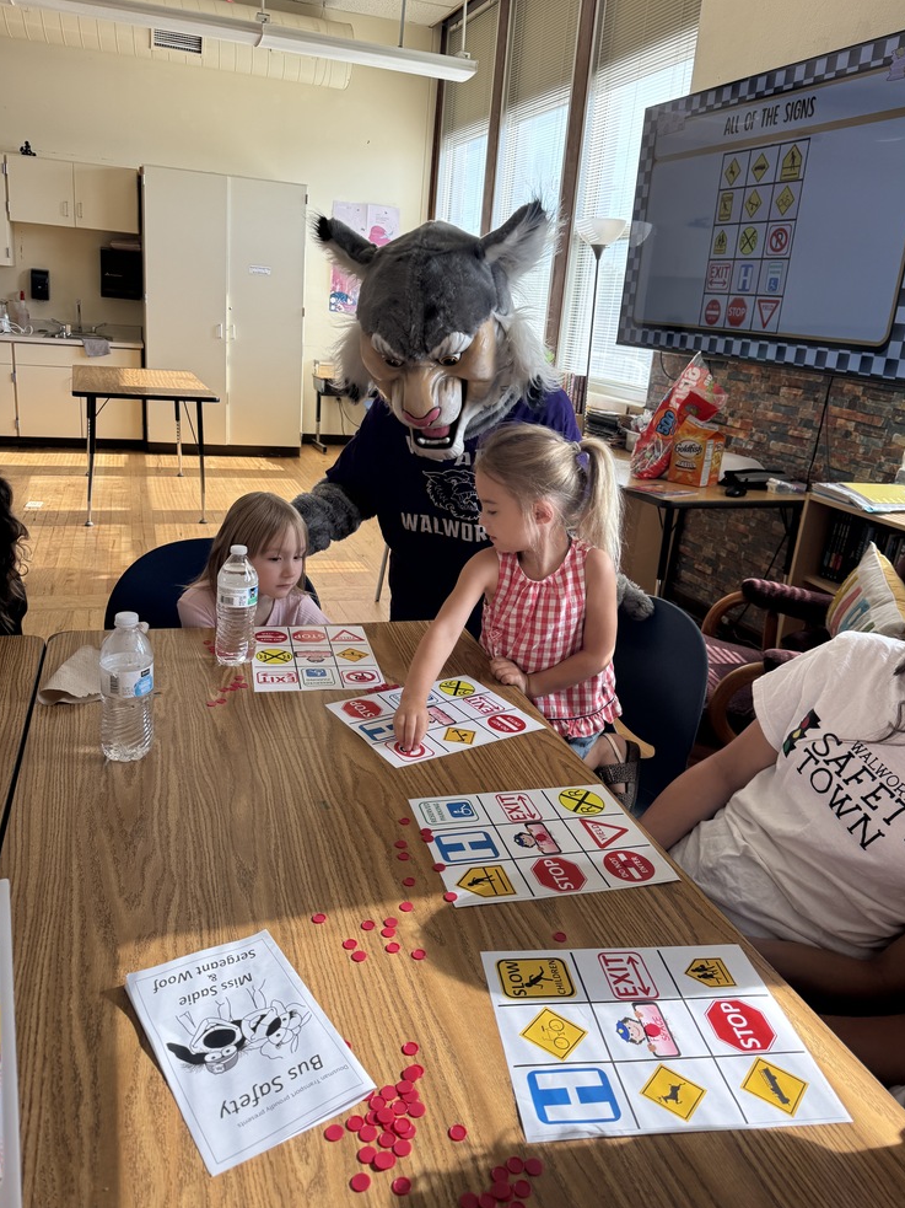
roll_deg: -4.9
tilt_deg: -16.7
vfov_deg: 69.4
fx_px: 872
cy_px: 582
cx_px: 458
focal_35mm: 25
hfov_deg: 54.9
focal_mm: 6.76
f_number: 1.78
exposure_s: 1/218
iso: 80
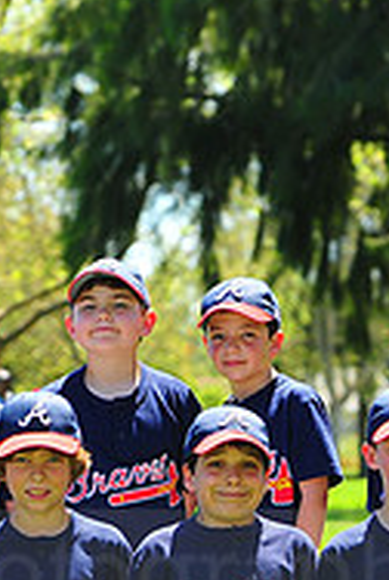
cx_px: 86
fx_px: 4570
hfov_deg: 4.9
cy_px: 549
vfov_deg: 7.2
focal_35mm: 283
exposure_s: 1/320
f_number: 5
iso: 200
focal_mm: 92
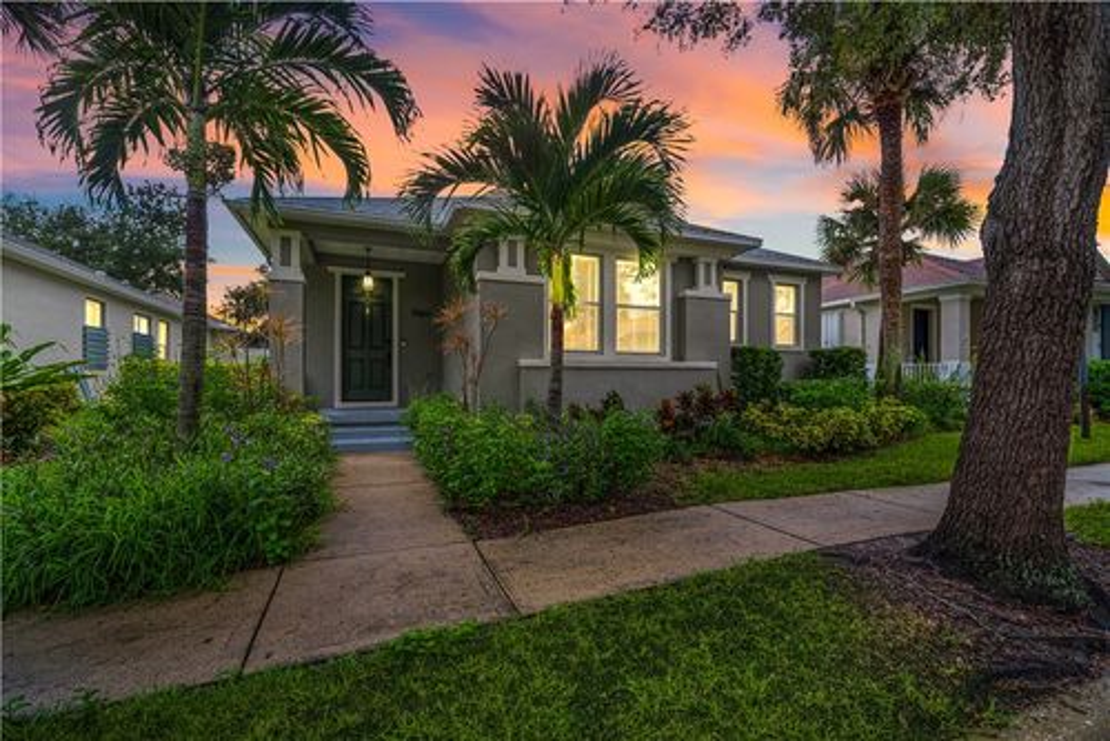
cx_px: 555
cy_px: 370
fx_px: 463
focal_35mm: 15
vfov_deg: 77.4
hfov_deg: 100.4
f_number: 8
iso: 200
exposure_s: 1/20
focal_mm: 15
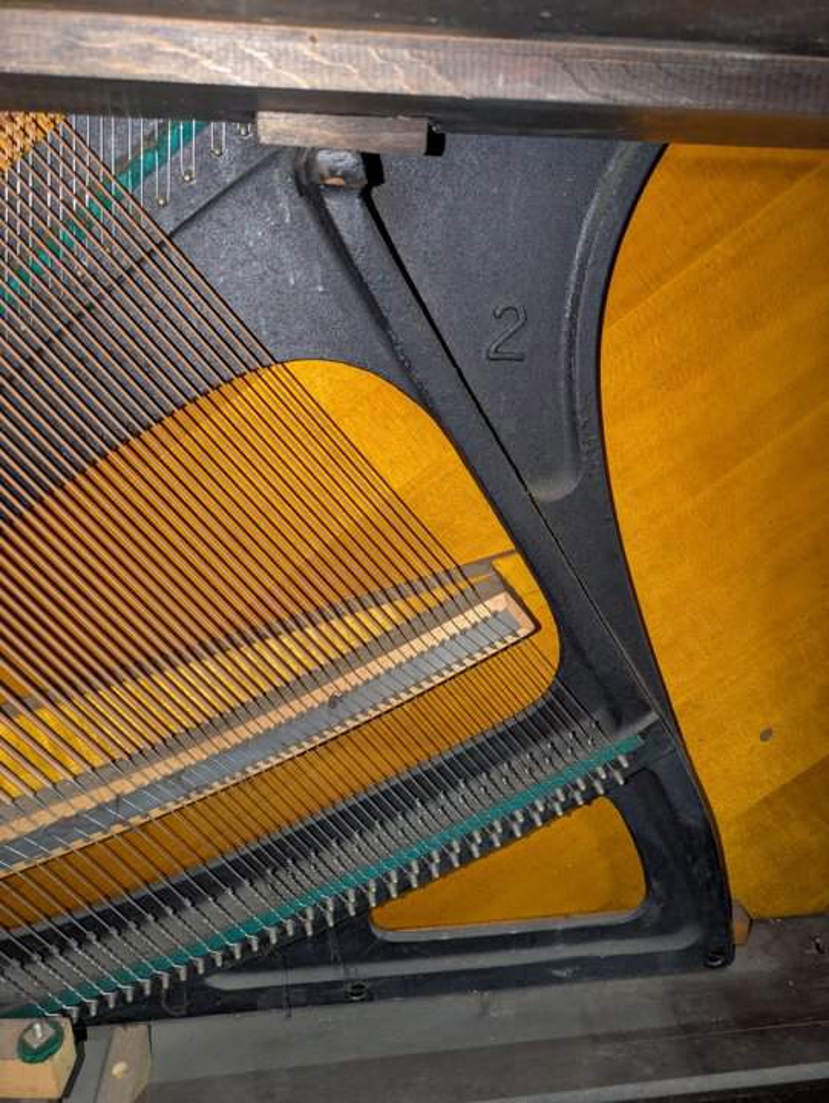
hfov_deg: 54.9
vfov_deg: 69.4
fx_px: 797
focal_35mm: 25
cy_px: 552
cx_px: 414
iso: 393
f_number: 1.89
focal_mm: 5.43
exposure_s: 1/25
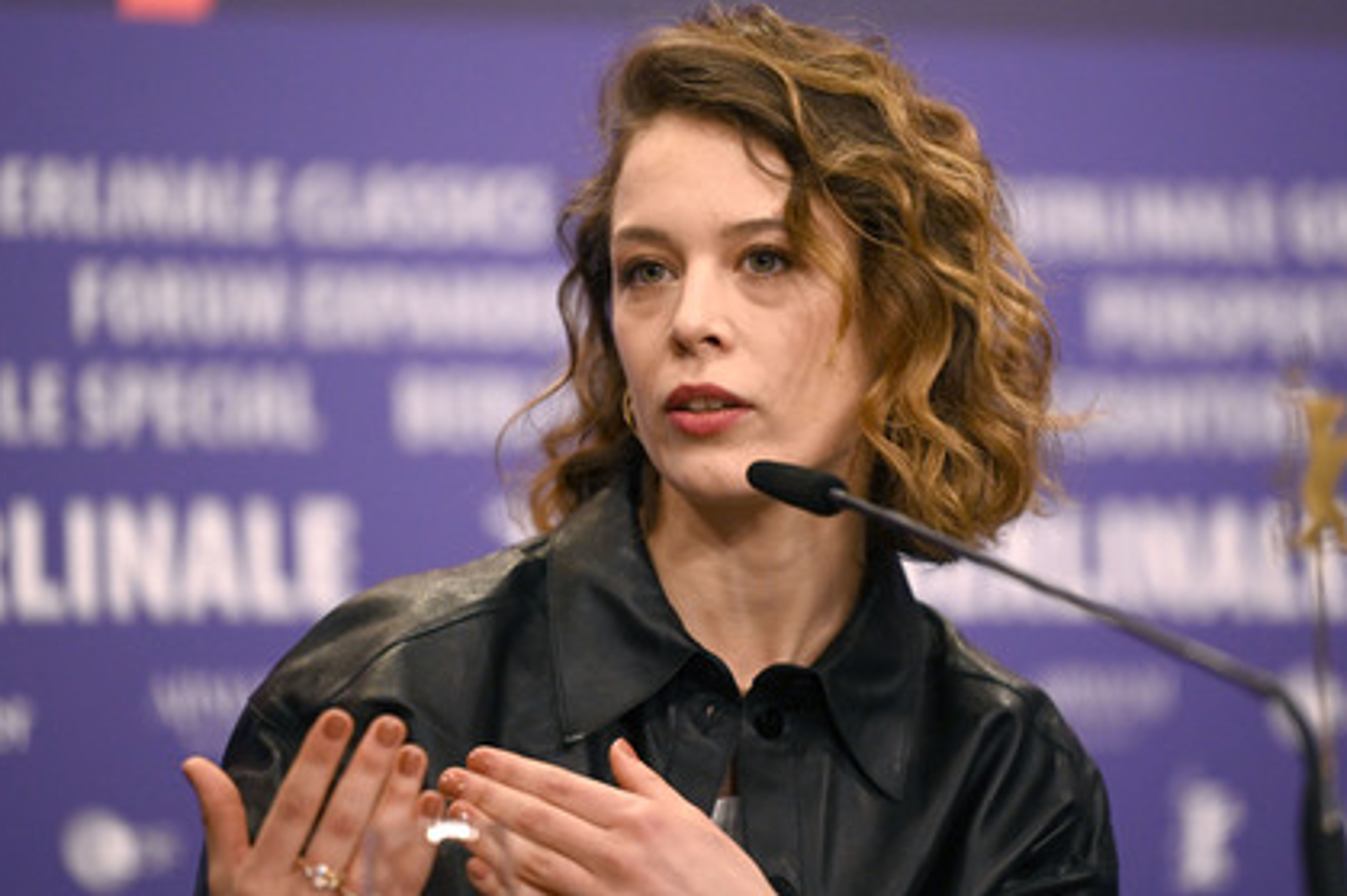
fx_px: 7443
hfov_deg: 10.3
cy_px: 434
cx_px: 706
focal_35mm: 199
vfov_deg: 6.9
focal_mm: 185
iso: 4000
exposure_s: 1/1250
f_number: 2.8
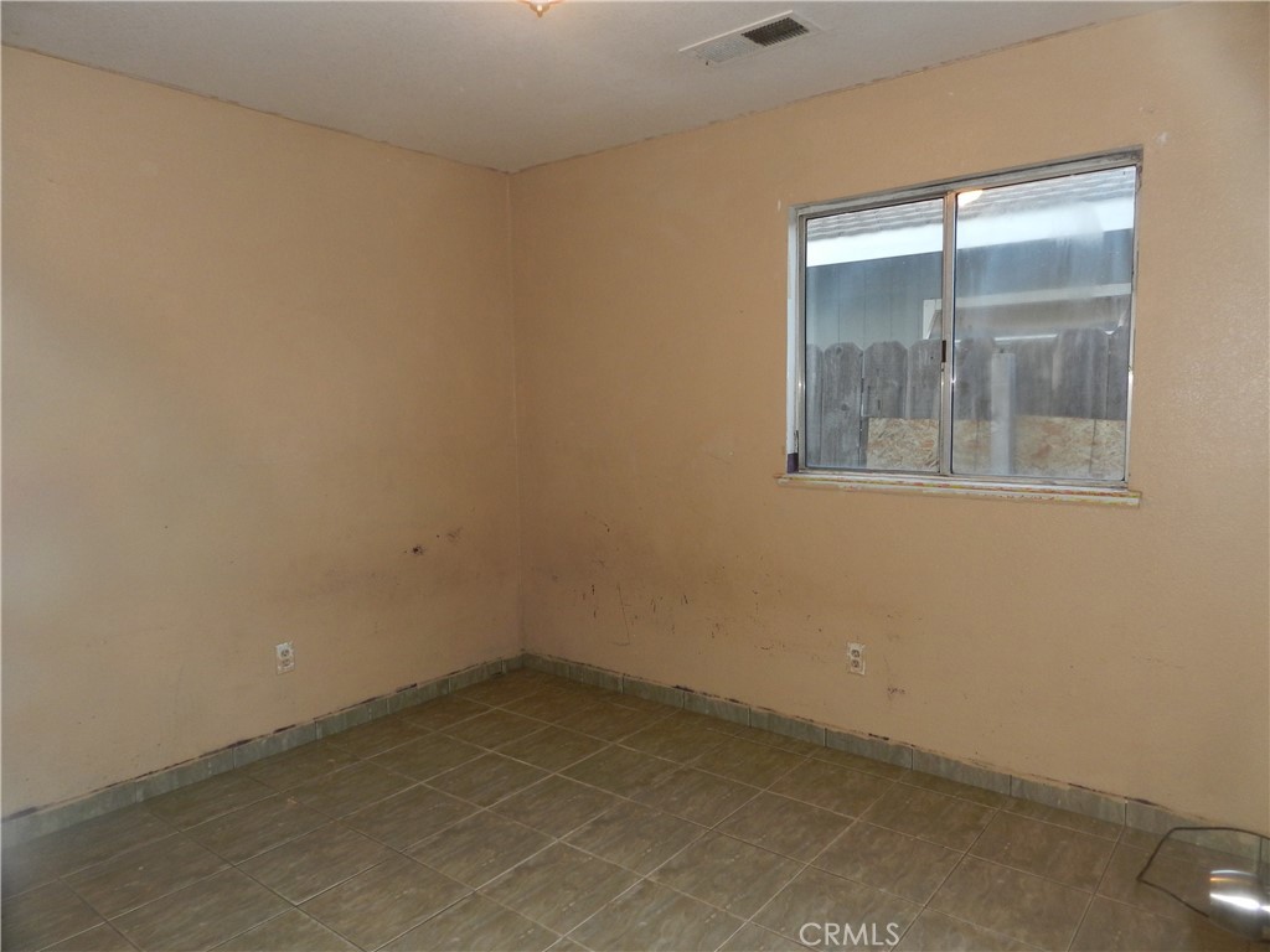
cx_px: 635
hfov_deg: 73.9
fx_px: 844
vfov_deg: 58.9
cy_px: 476
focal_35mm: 23
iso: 200
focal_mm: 4
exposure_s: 1/30
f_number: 3.4
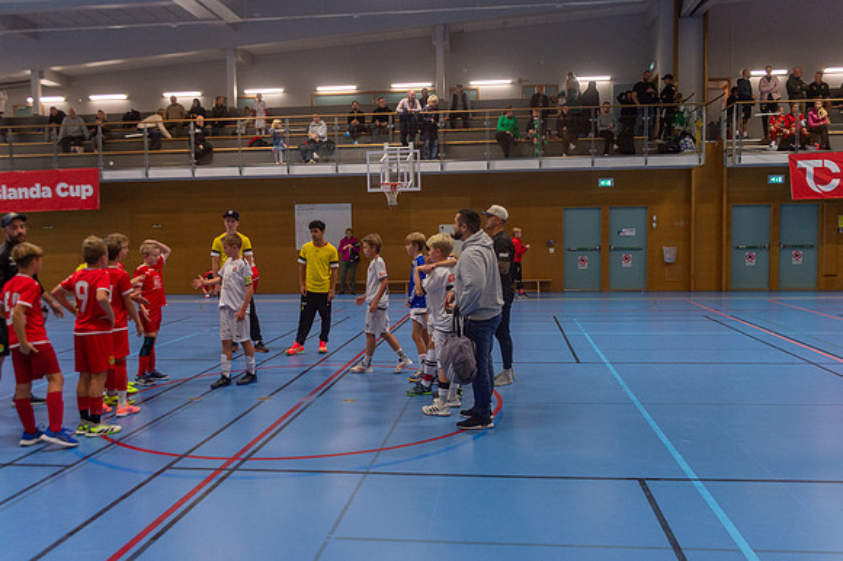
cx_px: 422
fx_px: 758
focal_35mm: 32
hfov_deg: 58.2
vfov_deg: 40.6
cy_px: 280
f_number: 3.5
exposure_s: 1/400
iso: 1800
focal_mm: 31
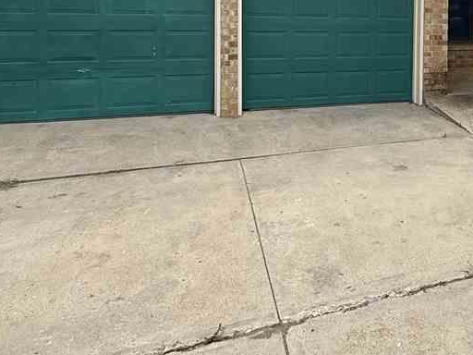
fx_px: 478
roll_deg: -1.4
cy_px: 29
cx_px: 380
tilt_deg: -1.2
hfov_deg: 49.5
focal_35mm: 35
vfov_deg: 37.7
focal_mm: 2.22
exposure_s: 1/1312
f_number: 2.2
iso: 64
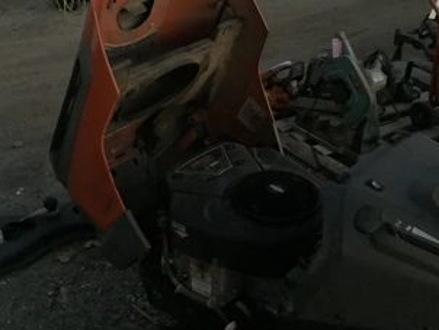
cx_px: 198
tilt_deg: -27.6
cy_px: 148
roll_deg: +3.2
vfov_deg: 35.2
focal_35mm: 41
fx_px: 520
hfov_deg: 45.7
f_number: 2.4
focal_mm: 3.3
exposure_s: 1/15
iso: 800
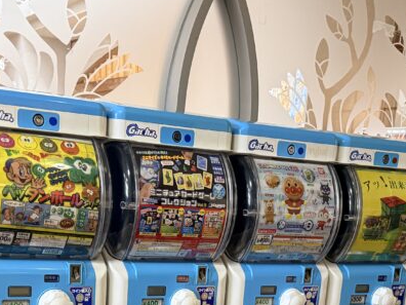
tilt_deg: -14.3
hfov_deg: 31.2
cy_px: 369
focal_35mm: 62
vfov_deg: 21.9
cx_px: 225
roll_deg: -4.3
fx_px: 727
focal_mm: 6.76
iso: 500
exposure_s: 1/50
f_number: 1.78
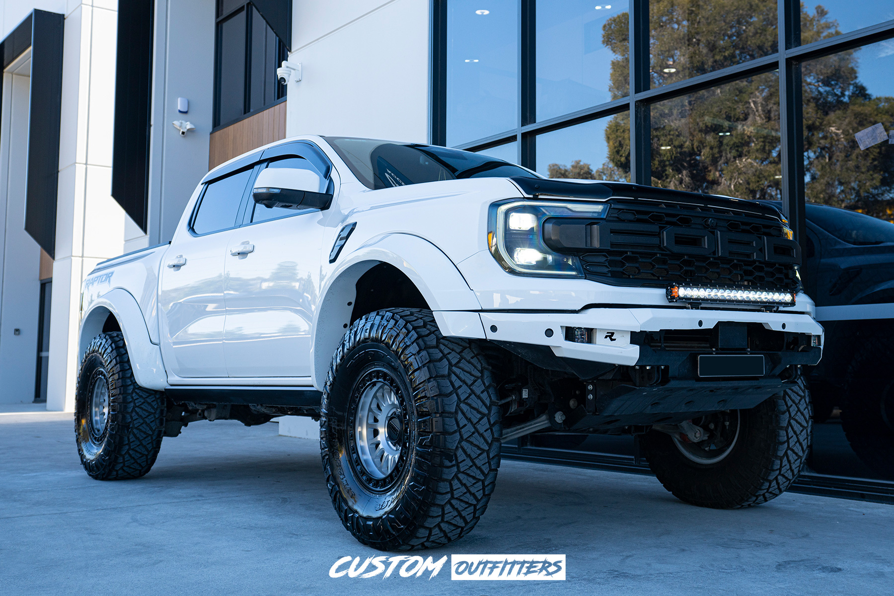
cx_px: 447
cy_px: 298
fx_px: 795
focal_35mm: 32
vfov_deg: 41.1
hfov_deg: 58.7
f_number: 4
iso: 200
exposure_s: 1/160
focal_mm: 32
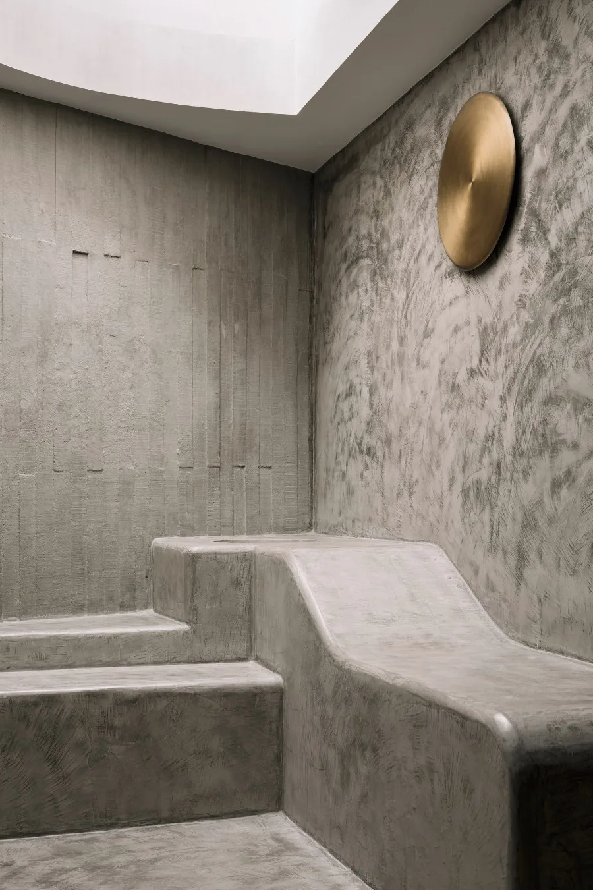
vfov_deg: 43.5
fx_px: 1112
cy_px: 497
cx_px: 312
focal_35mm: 45
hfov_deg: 29.8
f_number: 8
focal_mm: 38
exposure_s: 1/2
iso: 100
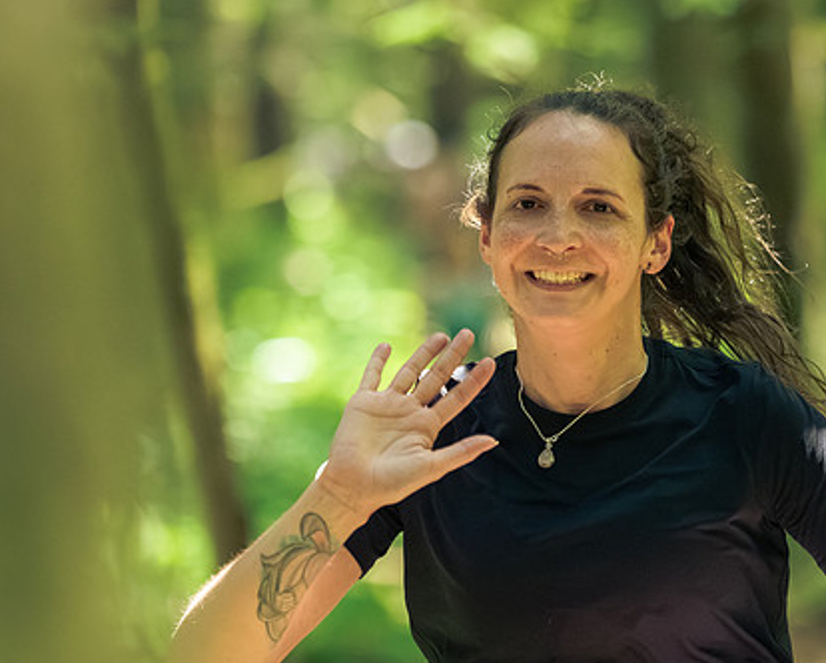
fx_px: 9494
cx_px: 385
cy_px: 390
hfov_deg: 5.0
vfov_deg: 4.0
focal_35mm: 388
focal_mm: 142
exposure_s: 1/800
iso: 5000
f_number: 2.8
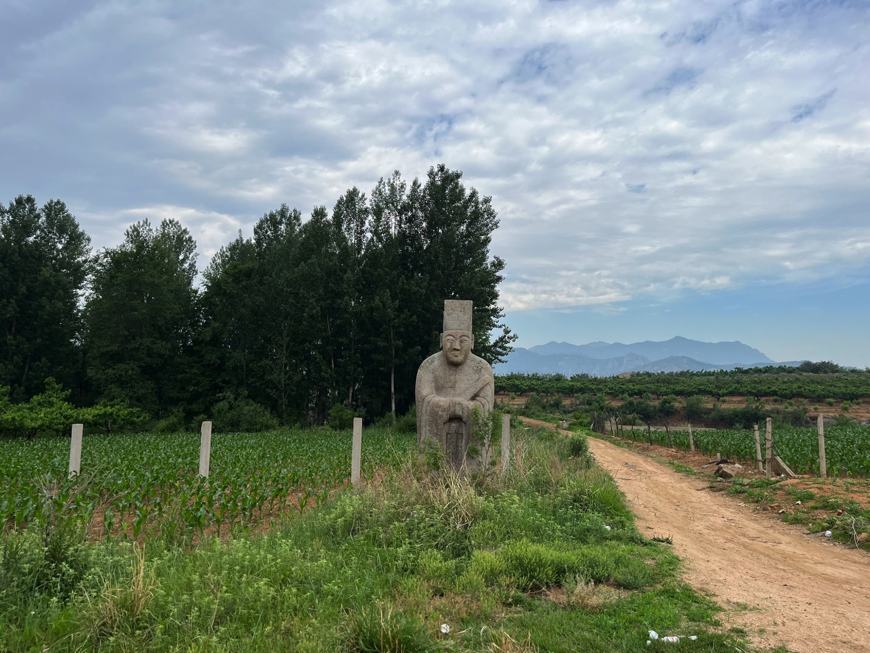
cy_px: 326
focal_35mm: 26
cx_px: 435
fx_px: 653
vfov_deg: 53.1
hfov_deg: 67.3
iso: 50
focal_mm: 5.1
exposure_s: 1/3311
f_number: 1.6
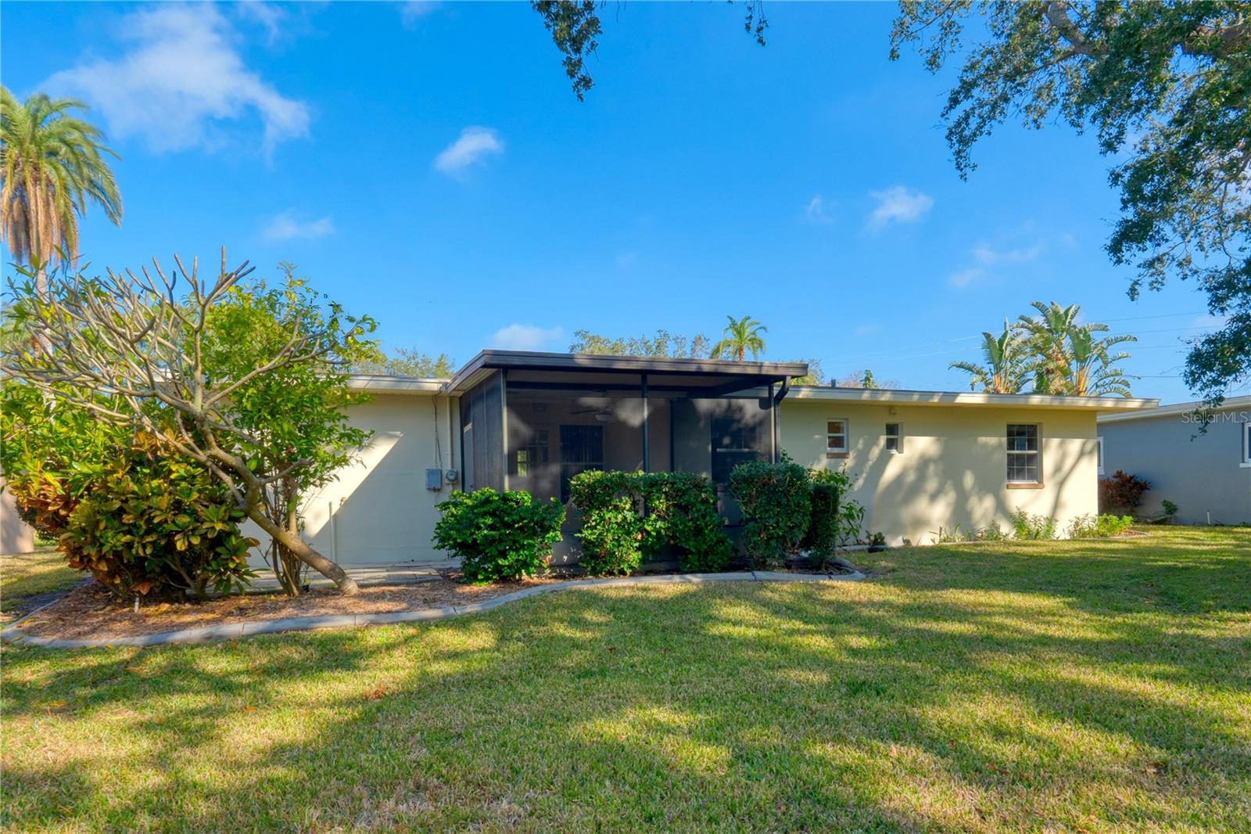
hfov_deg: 73.8
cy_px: 417
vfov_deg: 53.1
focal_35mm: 24
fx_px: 834
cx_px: 626
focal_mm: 16
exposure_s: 1/320
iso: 400
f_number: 10
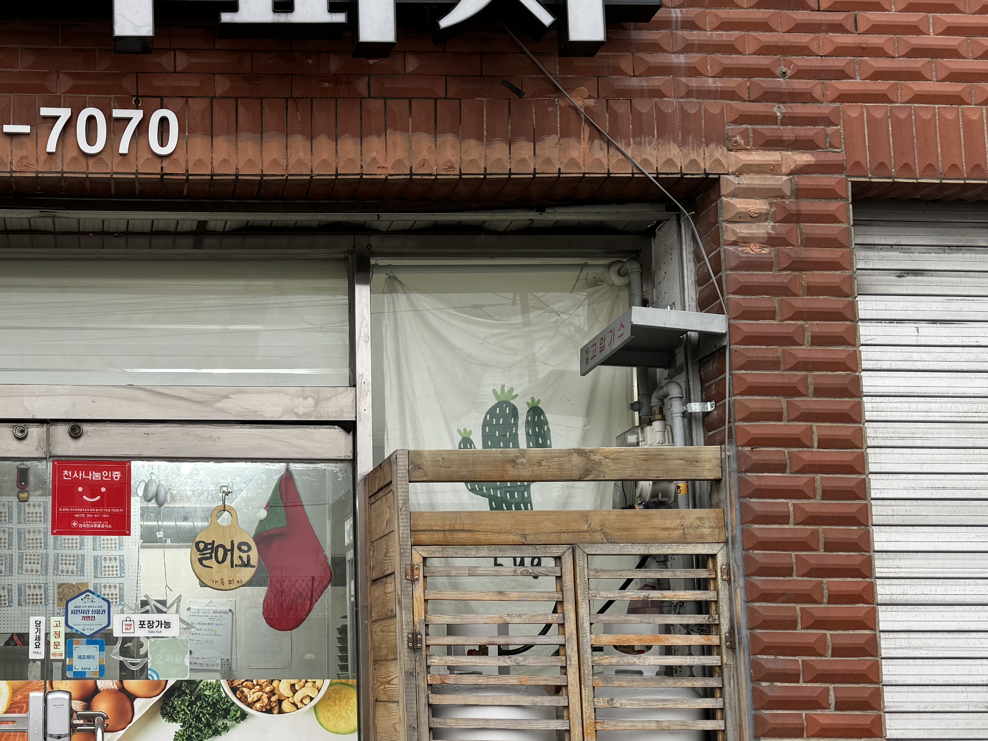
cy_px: 518
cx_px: 165
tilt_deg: +7.8
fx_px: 1370
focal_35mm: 48
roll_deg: +0.3
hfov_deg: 37.9
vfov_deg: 30.0
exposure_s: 1/146
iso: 64
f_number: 1.78
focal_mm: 6.86
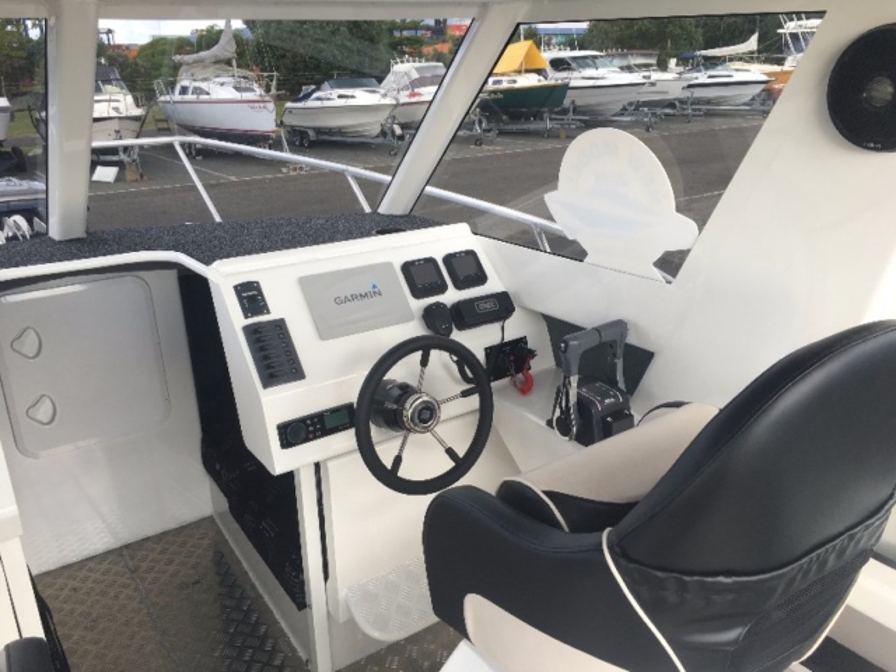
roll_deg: +1.5
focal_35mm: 29
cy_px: 336
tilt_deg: -17.8
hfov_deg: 61.7
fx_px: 751
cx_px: 448
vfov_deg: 48.2
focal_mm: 4.15
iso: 25
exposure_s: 1/104
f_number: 2.2
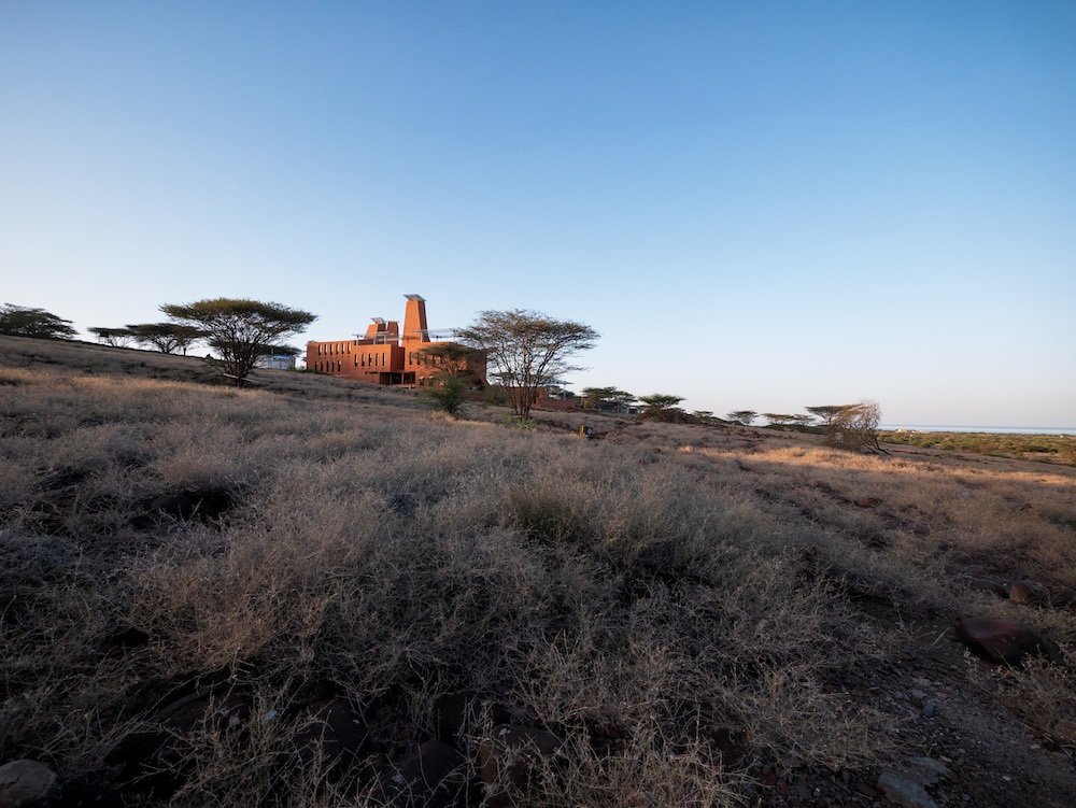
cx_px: 538
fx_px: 498
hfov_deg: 94.5
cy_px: 404
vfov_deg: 78.2
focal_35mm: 16
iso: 100
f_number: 4.5
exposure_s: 1/250
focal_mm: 8
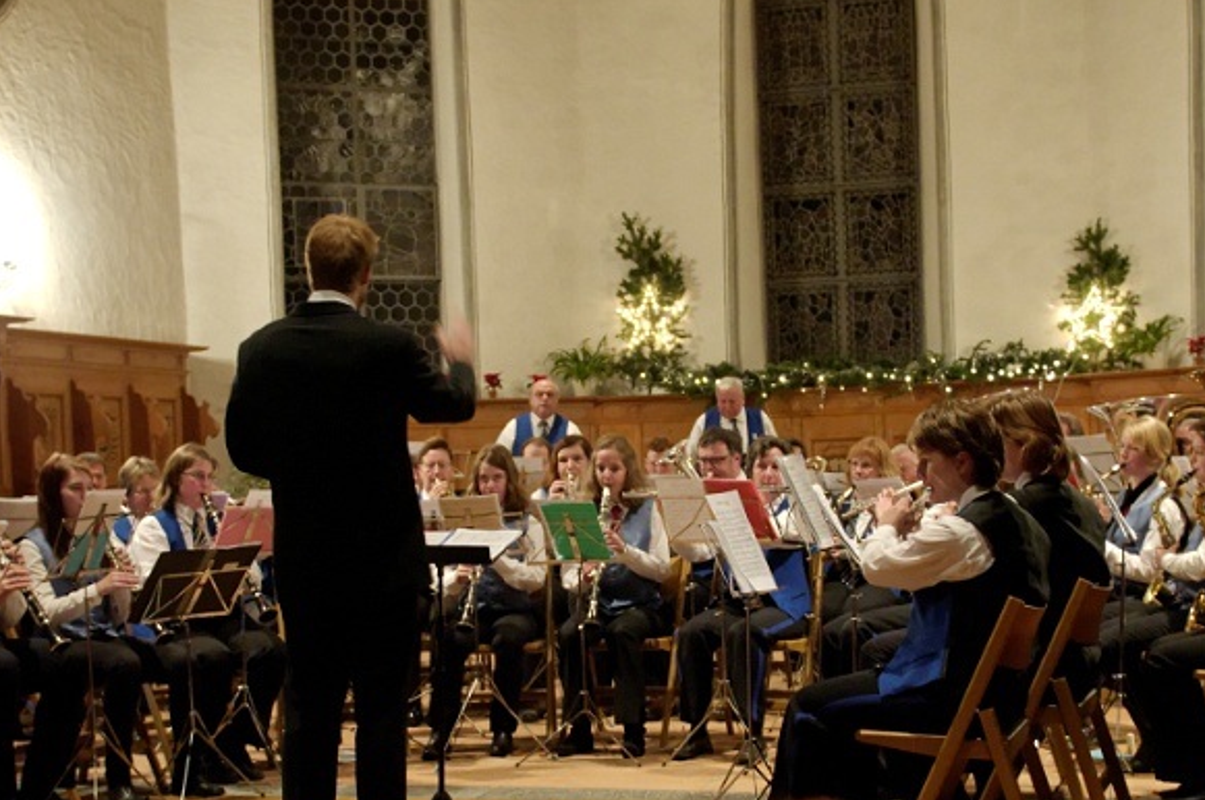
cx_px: 586
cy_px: 516
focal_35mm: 56
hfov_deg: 35.7
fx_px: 1872
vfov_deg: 24.0
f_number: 2.8
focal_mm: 24
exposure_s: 1/40
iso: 1600
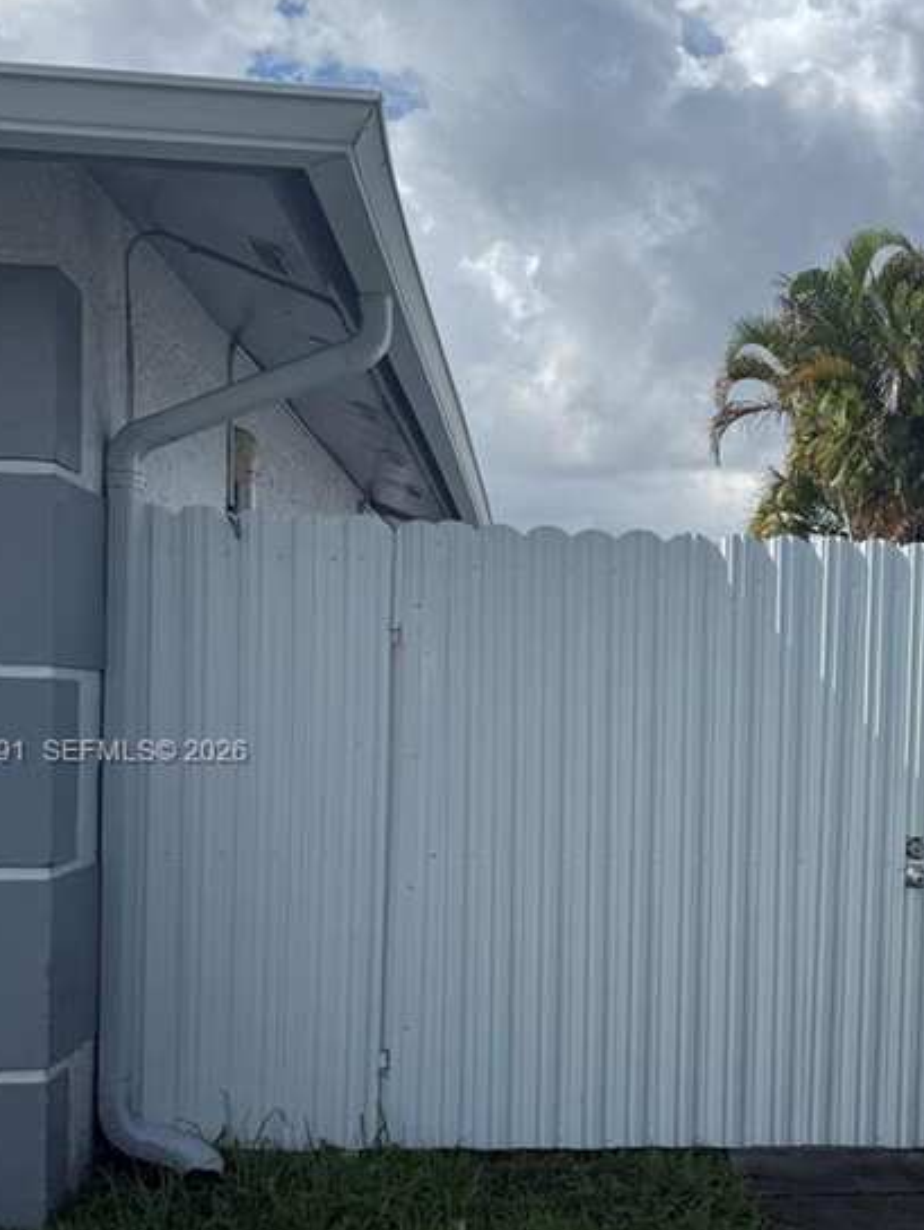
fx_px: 1670
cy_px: 753
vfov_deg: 40.2
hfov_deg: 30.0
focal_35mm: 47
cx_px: 779
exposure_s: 1/7353
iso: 80
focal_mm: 6.76
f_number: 1.78
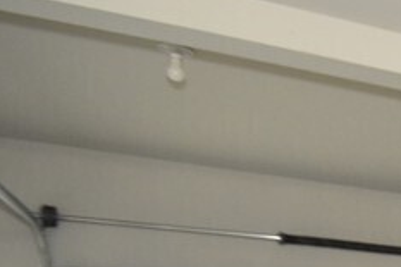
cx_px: 797
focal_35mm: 66
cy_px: 378
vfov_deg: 18.6
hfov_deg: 19.0
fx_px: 735
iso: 1600
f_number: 4
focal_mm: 10
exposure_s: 1/125
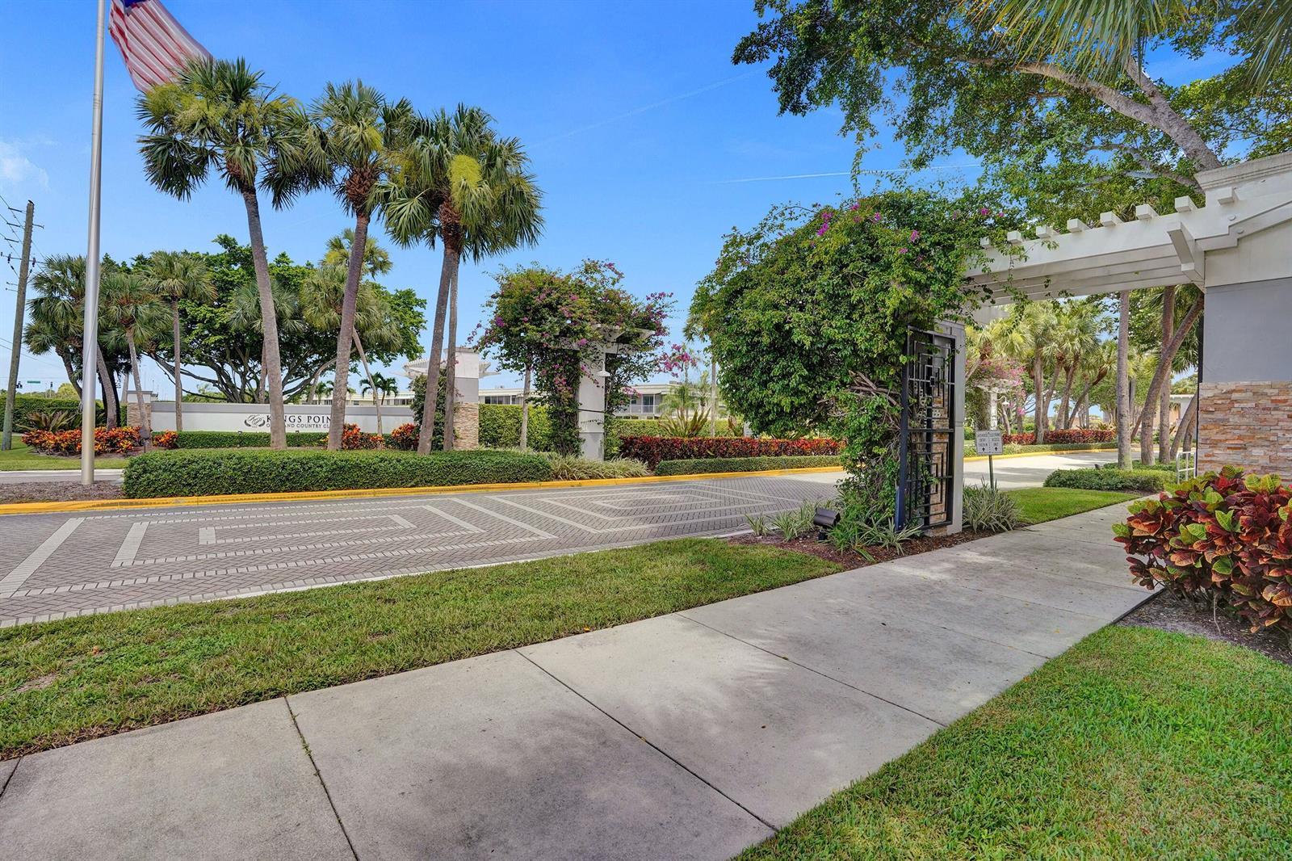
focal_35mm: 16
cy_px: 430
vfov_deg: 73.7
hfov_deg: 96.7
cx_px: 646
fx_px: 574
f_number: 5.6
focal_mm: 16
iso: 800
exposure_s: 1/4000
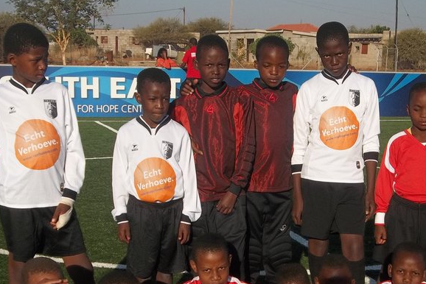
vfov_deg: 19.9
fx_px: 805
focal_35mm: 68
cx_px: 228
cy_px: 220
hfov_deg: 29.6
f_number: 10.1
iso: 80
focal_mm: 6.6
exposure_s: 1/250
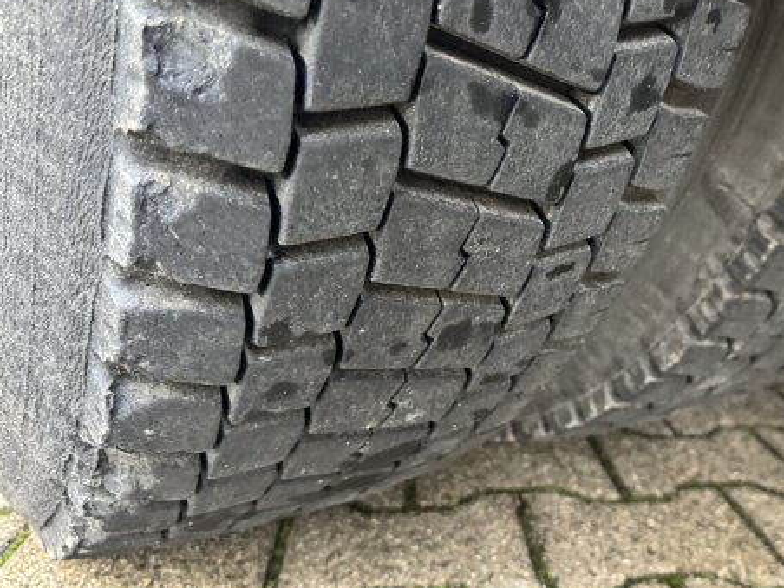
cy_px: 281
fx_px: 770
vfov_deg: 41.8
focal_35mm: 34
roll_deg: -0.3
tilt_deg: -12.5
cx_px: 553
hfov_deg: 52.4
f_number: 1.78
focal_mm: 6.76
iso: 800
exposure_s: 1/43
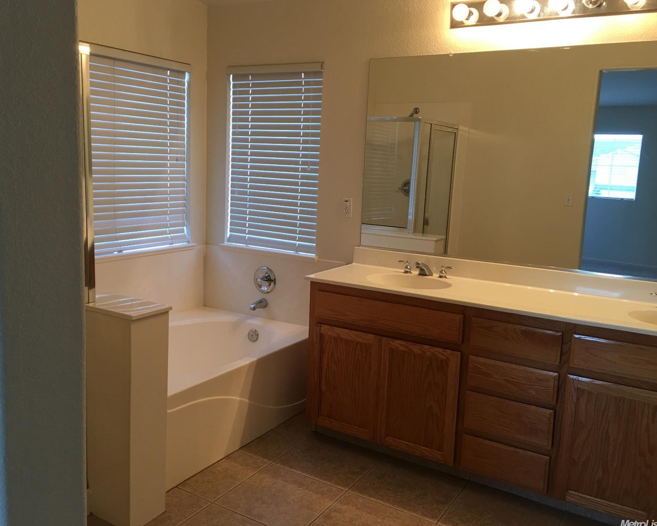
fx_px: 603
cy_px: 259
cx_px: 308
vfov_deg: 47.1
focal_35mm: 31
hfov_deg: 57.1
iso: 32
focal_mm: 4.15
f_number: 2.2
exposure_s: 1/15
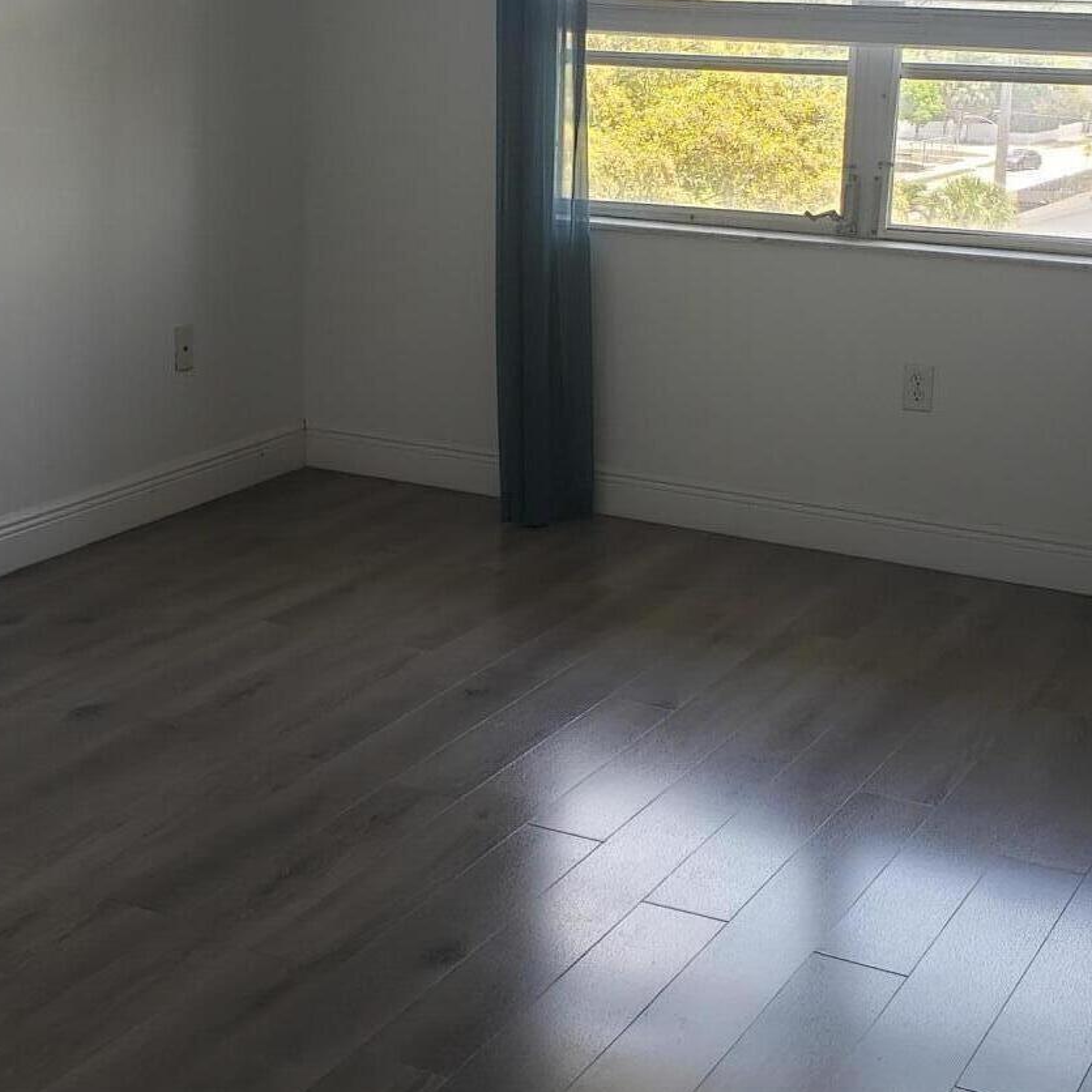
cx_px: 567
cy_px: 366
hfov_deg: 31.1
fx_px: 1963
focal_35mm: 55
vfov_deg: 30.9
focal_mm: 4.3
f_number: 2.4
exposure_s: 1/64
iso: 50
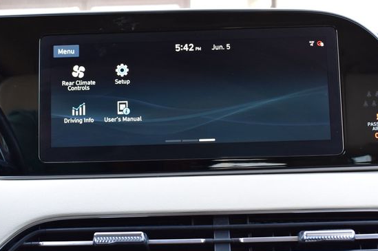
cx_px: 178
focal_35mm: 56
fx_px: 587
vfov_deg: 24.1
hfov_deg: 35.7
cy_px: 118
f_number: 6.3
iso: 400
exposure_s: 1/20
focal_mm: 32
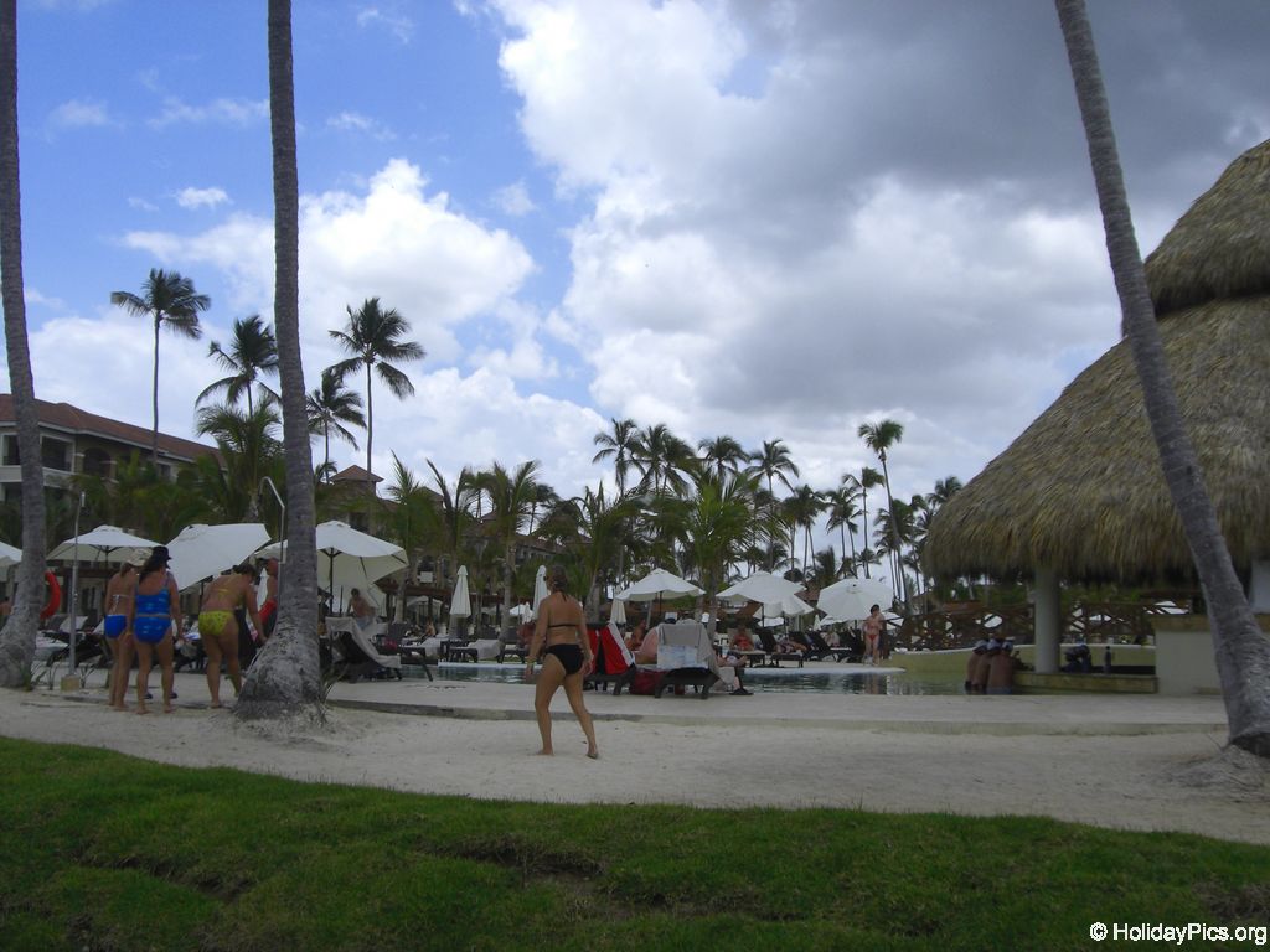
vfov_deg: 37.7
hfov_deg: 49.0
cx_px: 635
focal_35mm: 38
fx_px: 1394
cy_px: 476
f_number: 8
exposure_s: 1/160
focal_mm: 6.2
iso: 64
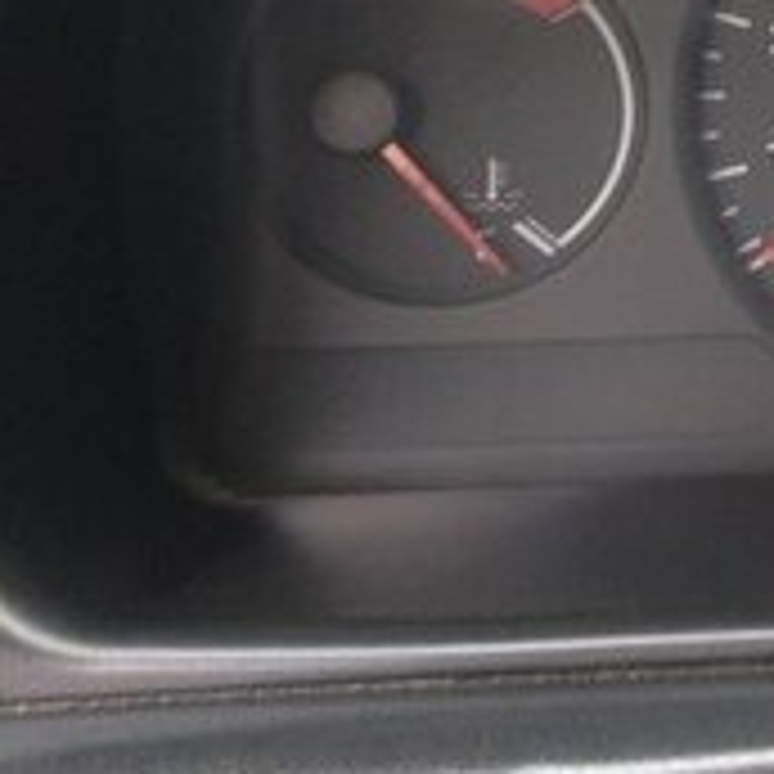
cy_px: 70
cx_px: 1480
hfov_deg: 13.6
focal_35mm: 112
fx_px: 2833
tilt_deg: -20.5
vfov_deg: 15.4
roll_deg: -3.4
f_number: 2.4
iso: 50
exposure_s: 1/40
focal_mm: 4.12
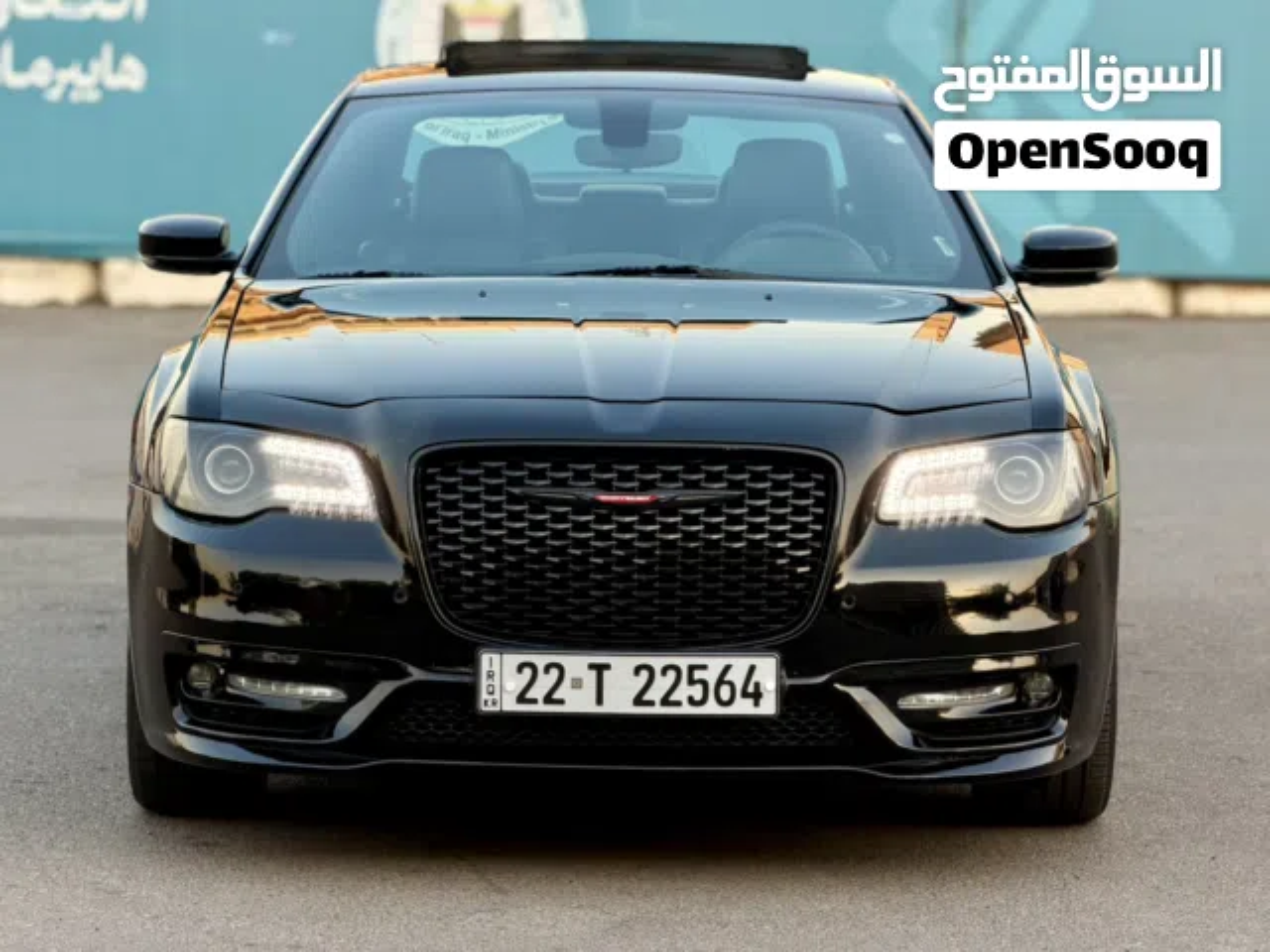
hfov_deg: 19.6
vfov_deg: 14.8
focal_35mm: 100
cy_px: 476
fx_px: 3669
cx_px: 635
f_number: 2.8
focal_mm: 16.89
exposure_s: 1/121
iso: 125
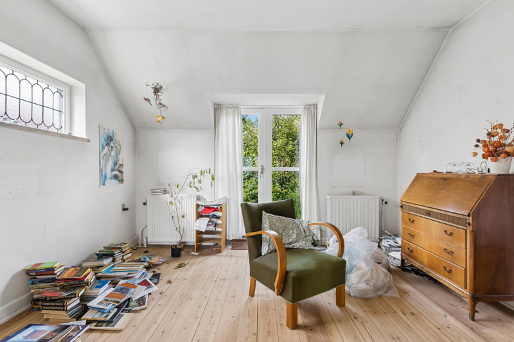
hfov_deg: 87.7
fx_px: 268
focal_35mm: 19
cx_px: 257
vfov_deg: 65.2
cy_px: 171
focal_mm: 12.5
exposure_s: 1/6
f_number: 8
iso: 200
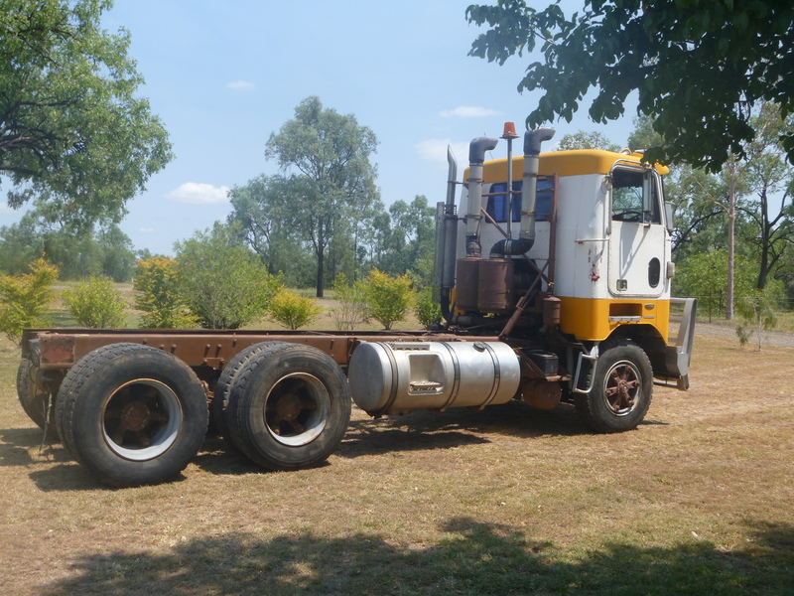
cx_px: 397
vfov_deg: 40.7
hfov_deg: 52.6
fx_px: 803
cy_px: 298
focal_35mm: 35
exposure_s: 1/250
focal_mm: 6.3
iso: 80
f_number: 5.6
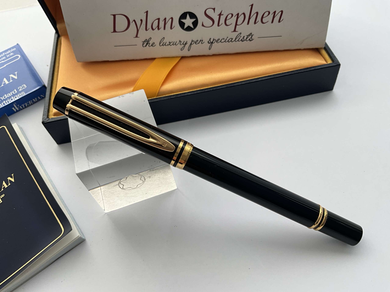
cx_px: 195
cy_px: 146
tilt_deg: -54.2
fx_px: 327
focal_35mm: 29
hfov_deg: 61.7
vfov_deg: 48.2
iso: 20
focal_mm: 3
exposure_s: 1/122
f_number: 1.8
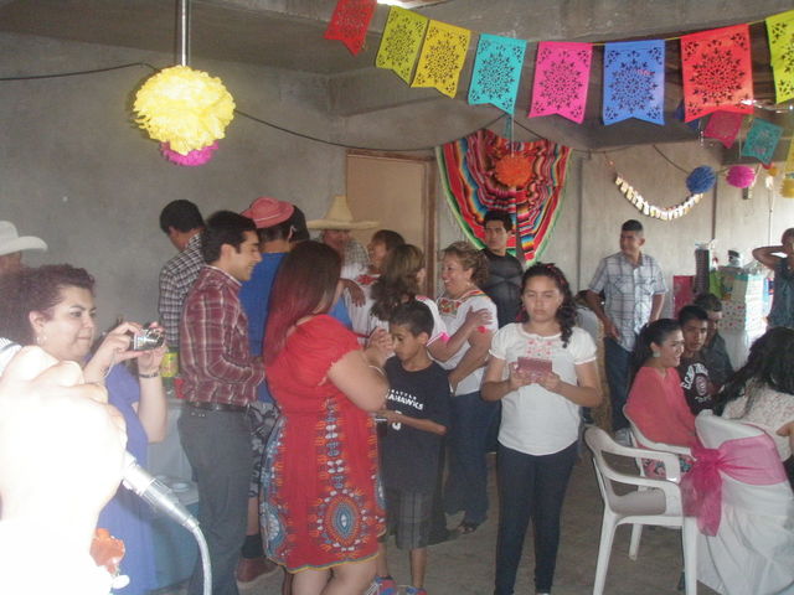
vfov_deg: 37.7
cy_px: 298
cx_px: 397
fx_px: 872
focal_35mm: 38
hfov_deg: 49.0
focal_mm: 6.7
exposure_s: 1/30
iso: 400
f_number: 3.5
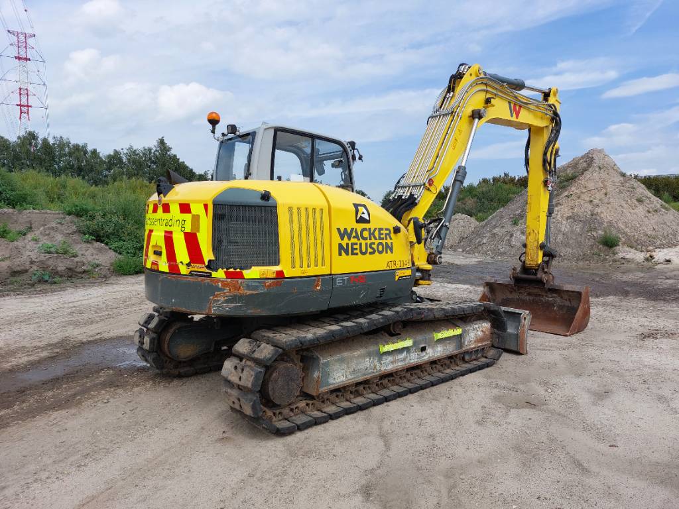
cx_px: 340
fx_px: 490
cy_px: 254
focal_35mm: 25
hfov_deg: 69.4
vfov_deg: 54.9
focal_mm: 5.23
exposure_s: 1/1055
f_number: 1.8
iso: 25
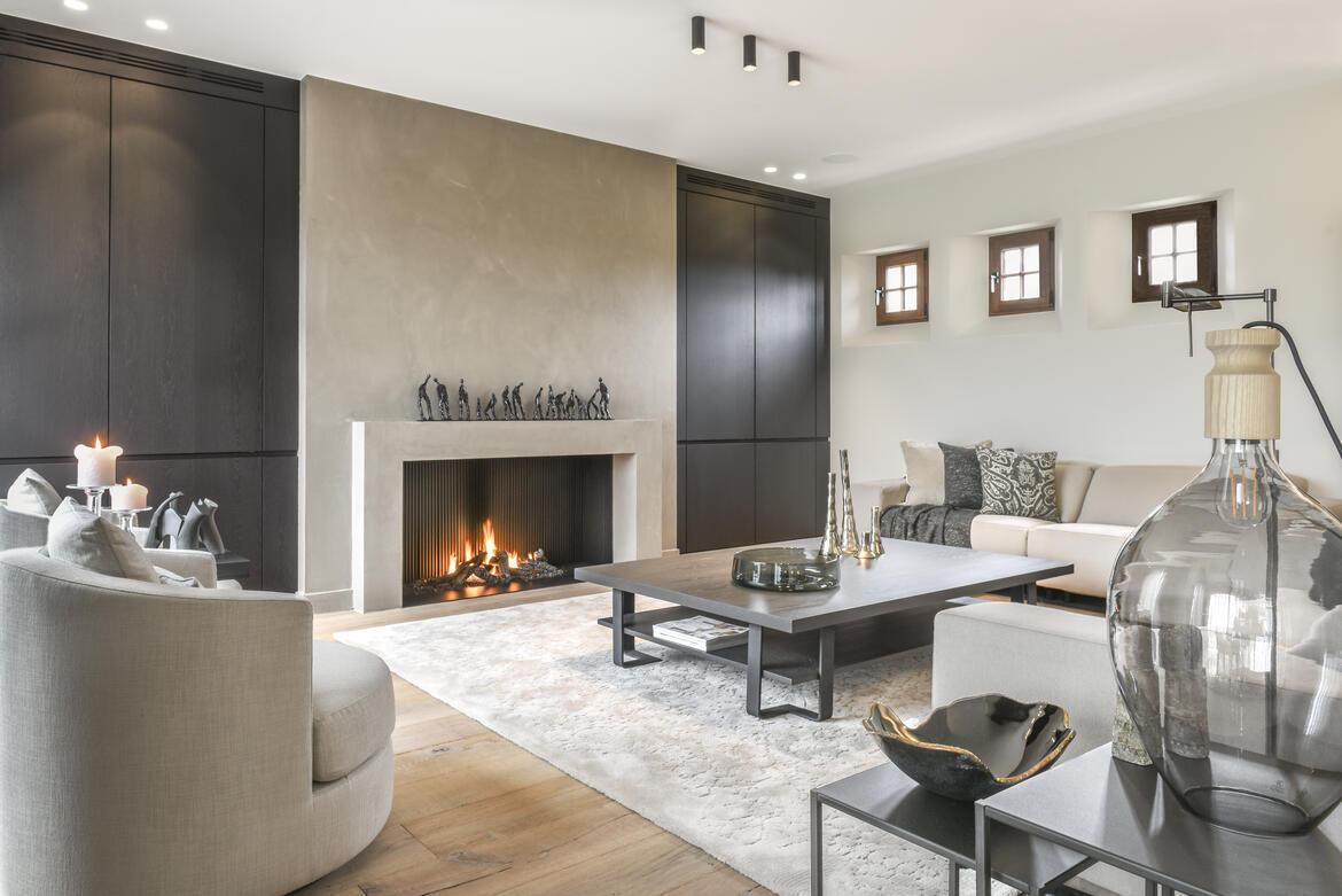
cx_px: 671
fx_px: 895
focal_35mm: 24
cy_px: 448
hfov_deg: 73.7
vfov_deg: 53.2
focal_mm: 24
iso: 160
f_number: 9
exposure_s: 1/2
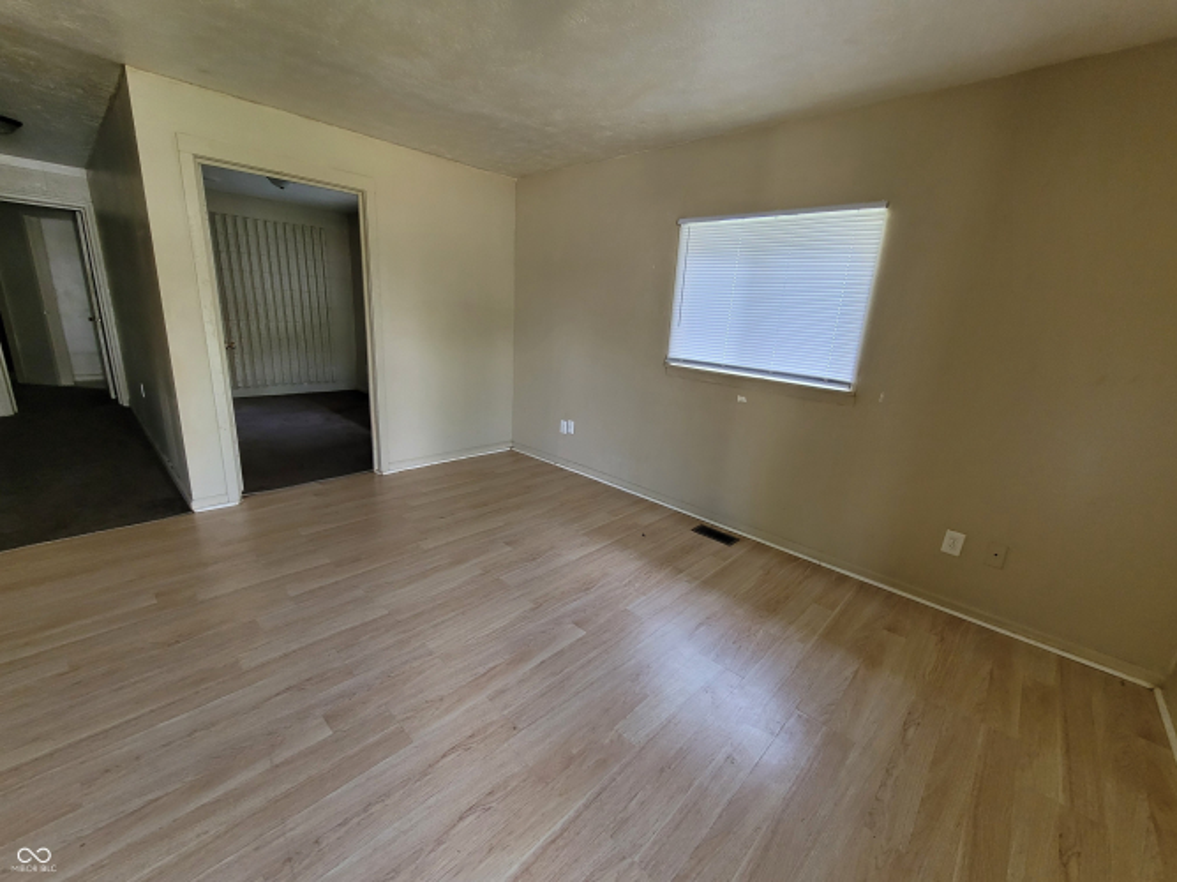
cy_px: 441
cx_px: 588
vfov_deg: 89.9
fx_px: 442
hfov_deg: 106.2
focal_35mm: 13
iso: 160
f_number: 2.2
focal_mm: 2.2
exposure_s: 1/60
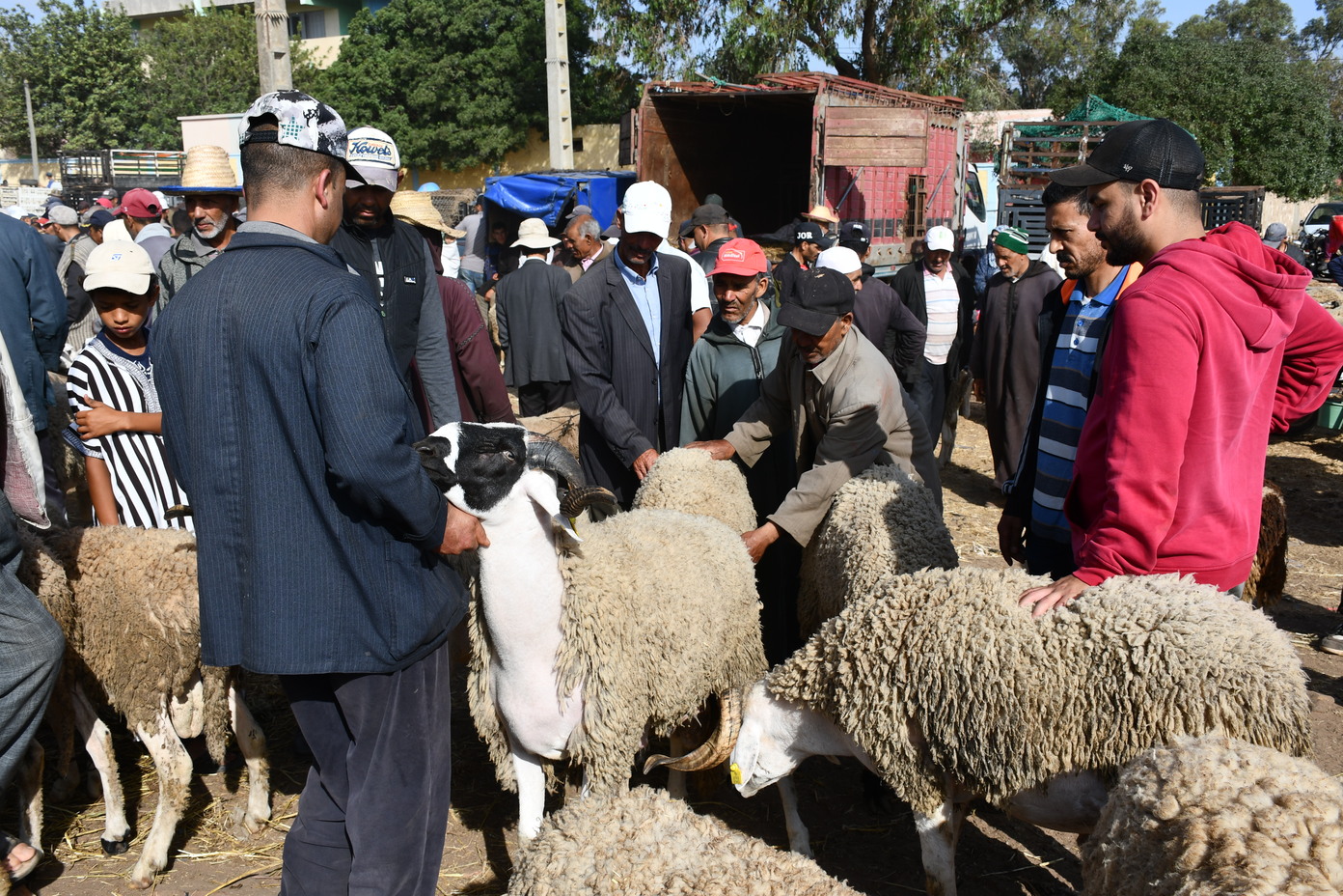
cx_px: 672
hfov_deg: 55.8
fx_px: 1268
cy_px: 448
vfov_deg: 38.9
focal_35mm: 34
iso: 100
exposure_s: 1/320
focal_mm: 23
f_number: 9
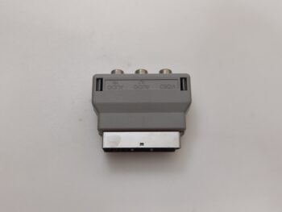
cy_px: 106
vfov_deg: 40.7
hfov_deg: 52.6
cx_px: 141
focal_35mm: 35
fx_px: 285
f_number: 1.6
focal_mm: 6.57
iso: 320
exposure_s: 1/50
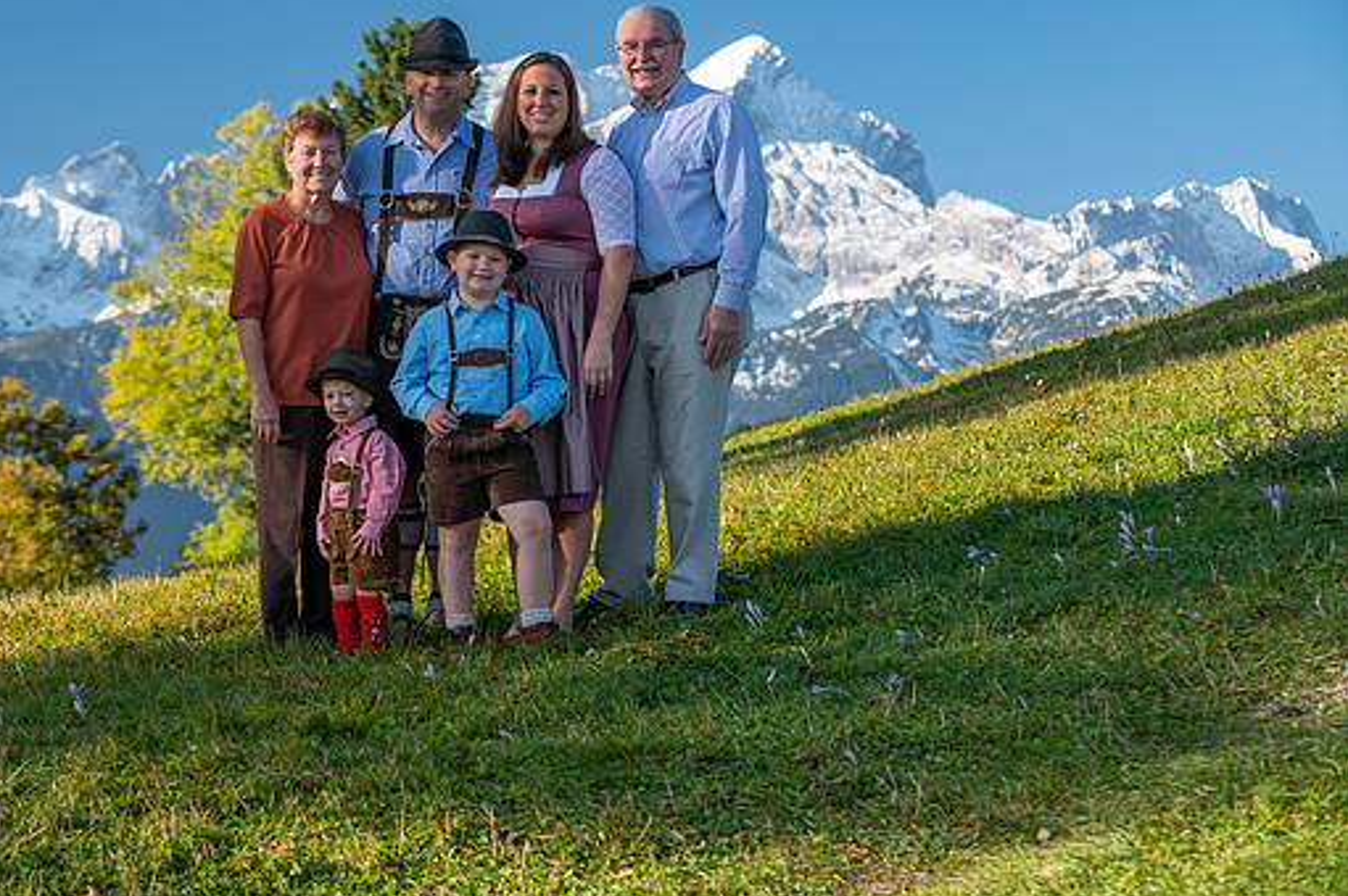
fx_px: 3480
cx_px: 588
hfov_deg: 21.9
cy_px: 403
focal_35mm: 93
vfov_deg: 14.7
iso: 100
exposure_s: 1/125
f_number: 5.6
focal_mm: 82
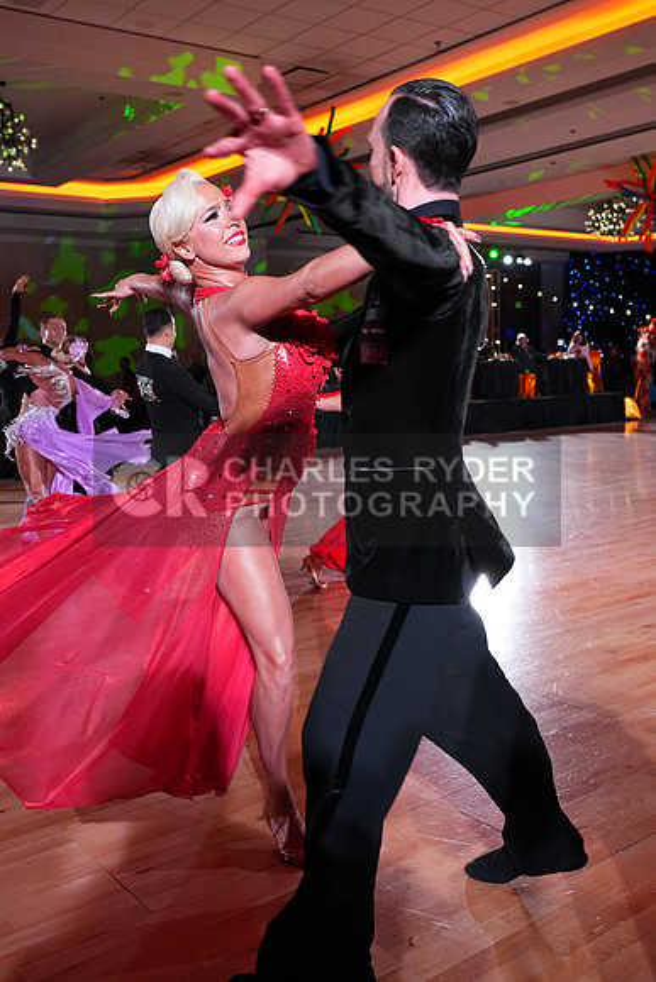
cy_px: 491
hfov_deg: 38.9
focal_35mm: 34
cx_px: 328
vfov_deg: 55.8
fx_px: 929
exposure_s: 1/400
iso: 5000
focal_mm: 34
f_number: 5
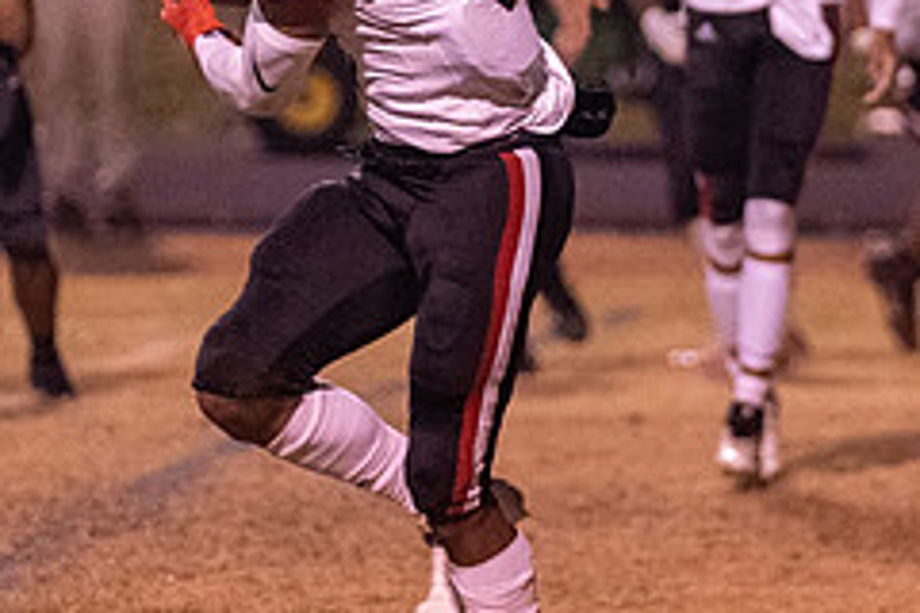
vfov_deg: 2.8
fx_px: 12623
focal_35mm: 494
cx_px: 432
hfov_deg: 4.2
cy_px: 23
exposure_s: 1/800
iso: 6400
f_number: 2.8
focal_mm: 151
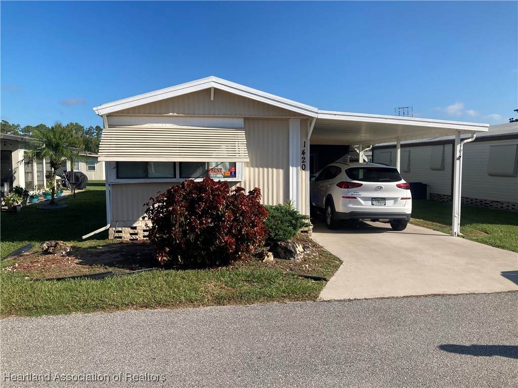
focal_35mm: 28
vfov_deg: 49.7
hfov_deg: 63.4
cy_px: 194
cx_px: 259
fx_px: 419
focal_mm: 3.99
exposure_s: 1/1799
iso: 20
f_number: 1.8
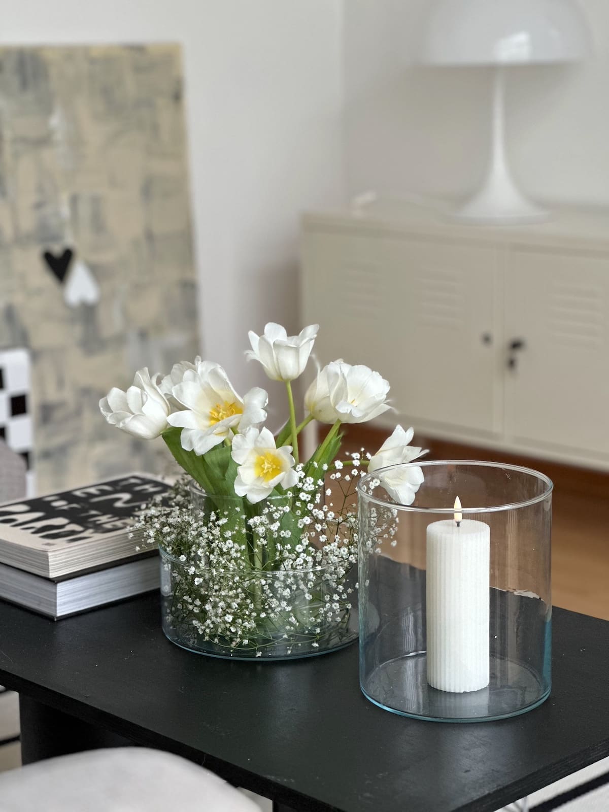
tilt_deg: -10.8
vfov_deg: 25.3
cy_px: 406
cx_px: 304
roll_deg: +0.1
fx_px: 1806
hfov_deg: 19.1
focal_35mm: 77
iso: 250
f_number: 2.8
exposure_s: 1/79
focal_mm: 9
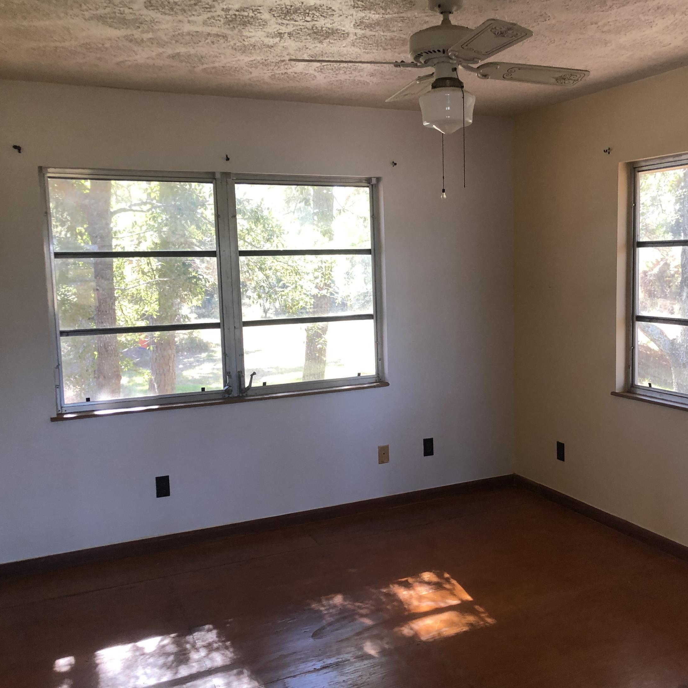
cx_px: 415
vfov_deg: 48.4
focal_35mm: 34
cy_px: 339
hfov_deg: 48.1
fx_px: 765
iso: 25
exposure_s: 1/30
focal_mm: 3.99
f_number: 1.8
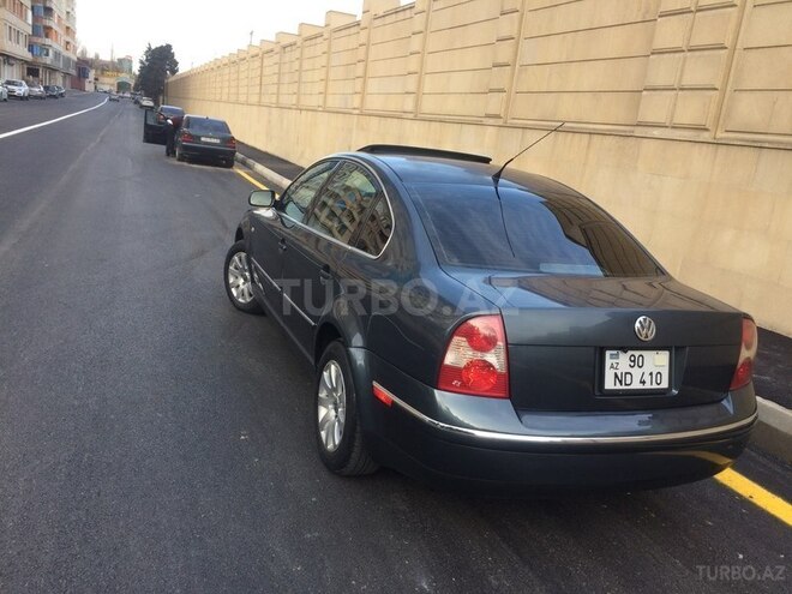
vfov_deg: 48.2
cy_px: 297
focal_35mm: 29
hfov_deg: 61.7
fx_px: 664
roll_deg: -5.8
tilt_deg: -12.0
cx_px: 396
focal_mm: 4.15
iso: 32
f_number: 2.2
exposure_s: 1/302
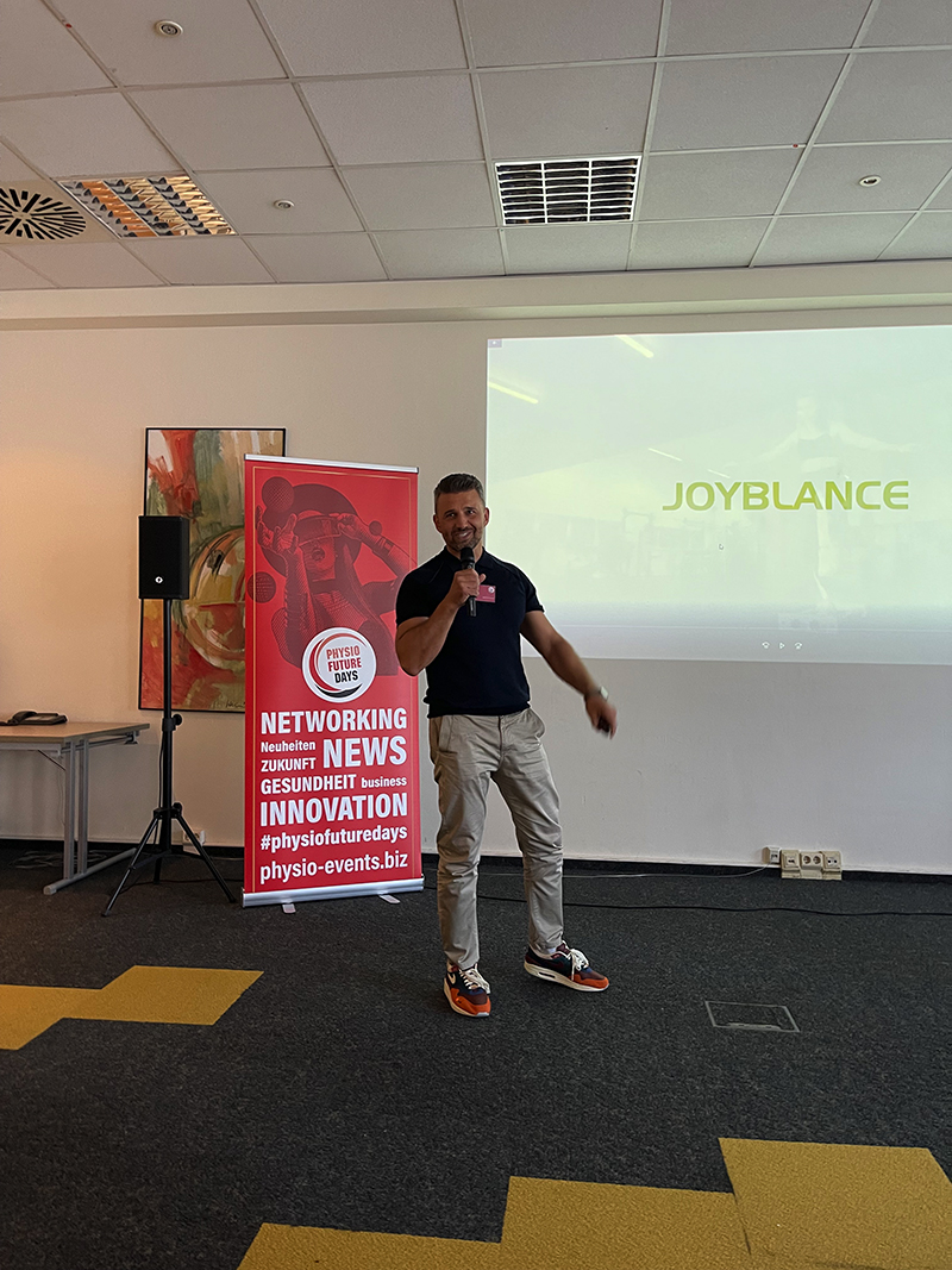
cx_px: 476
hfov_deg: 53.1
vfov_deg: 67.3
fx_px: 954
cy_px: 635
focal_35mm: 26
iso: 160
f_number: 1.6
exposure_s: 1/50
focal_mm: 5.1
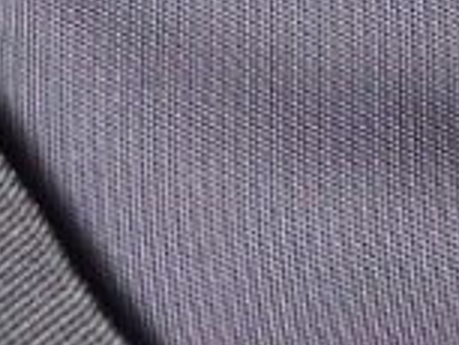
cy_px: -492
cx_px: 777
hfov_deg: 11.0
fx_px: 2256
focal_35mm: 170
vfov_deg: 8.1
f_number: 2.8
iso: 400
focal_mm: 4.5
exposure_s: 1/40
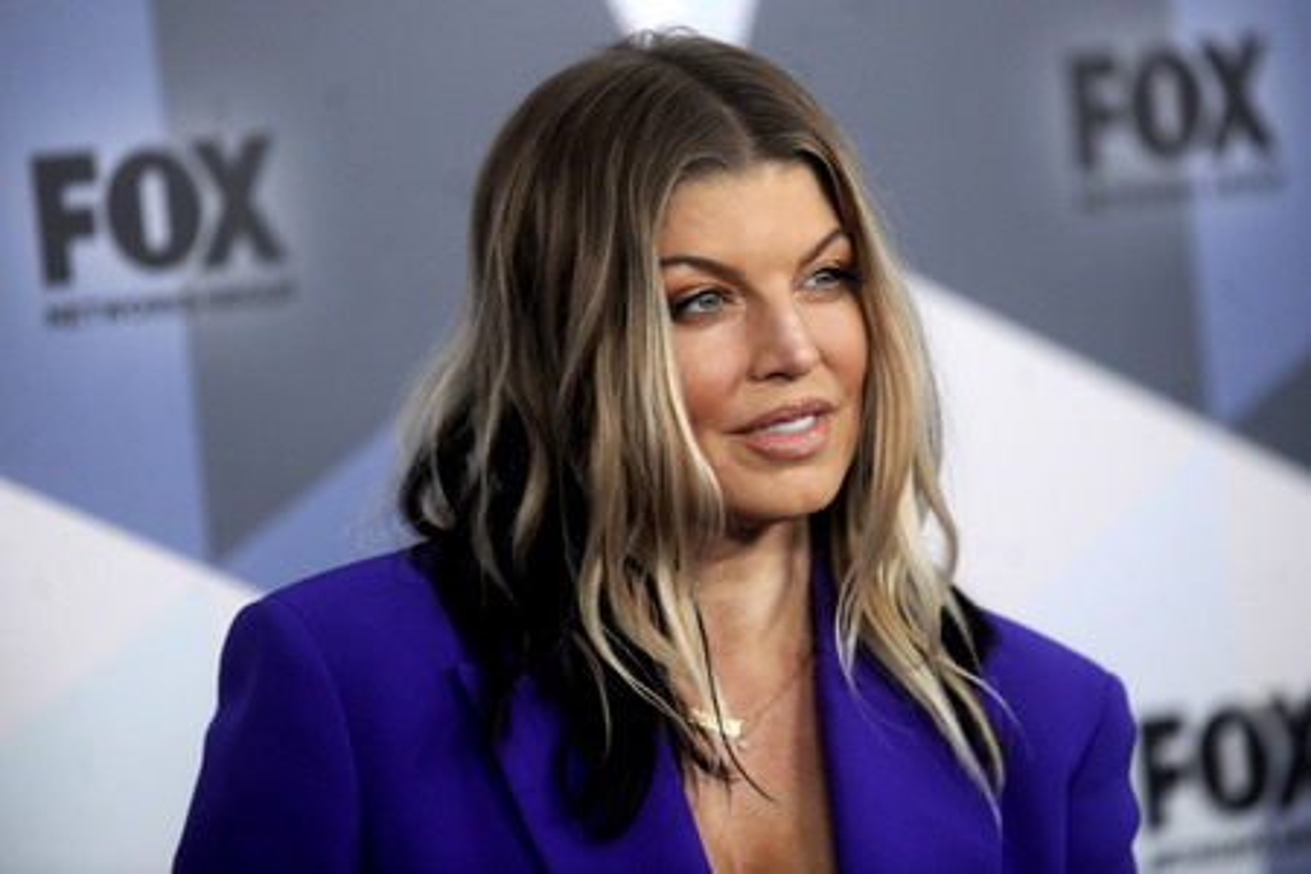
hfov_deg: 10.3
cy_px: 437
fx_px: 7283
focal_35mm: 200
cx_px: 656
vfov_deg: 6.9
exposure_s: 1/250
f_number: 4
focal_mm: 200
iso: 1600
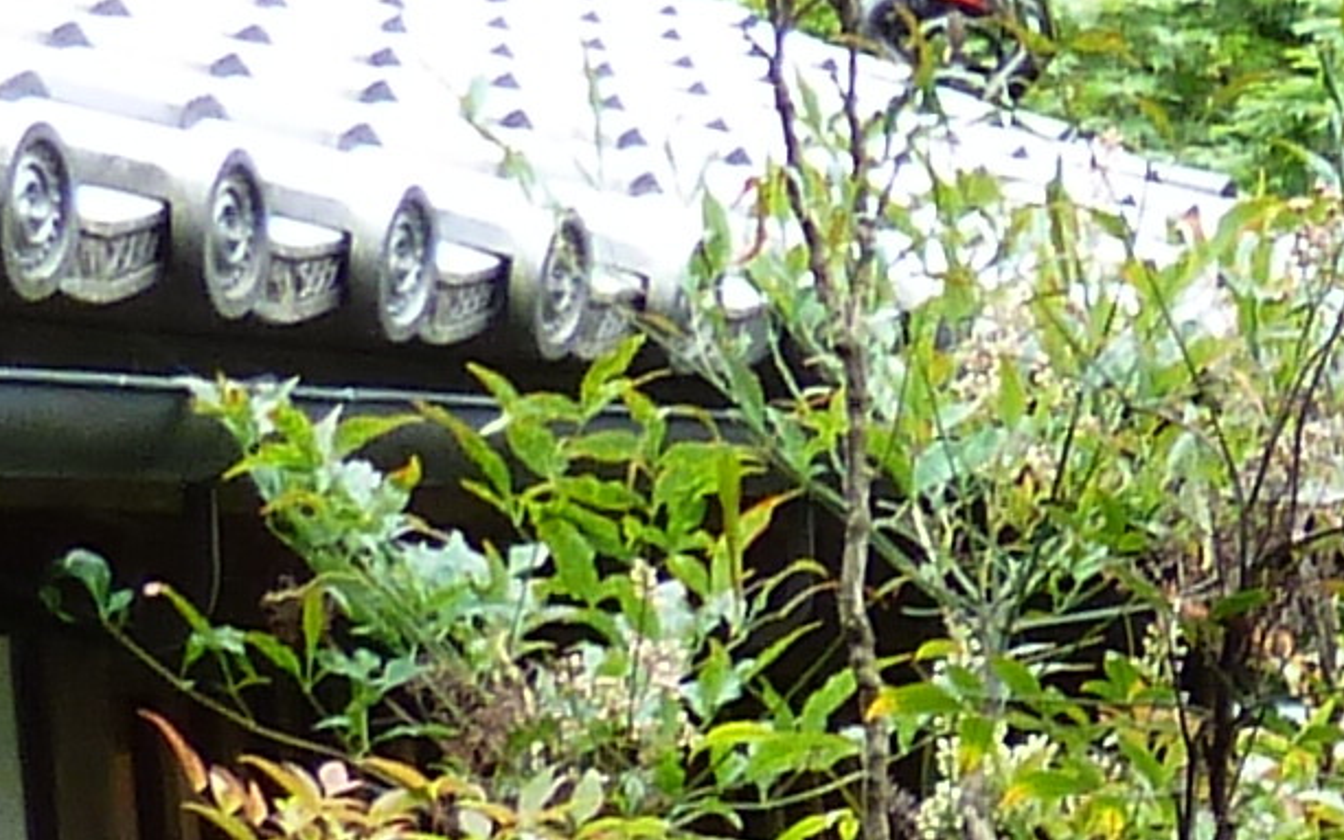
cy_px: 1954
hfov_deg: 10.3
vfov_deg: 7.2
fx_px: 6336
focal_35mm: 173
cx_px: 3383
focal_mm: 4.1
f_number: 3.3
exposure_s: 1/30
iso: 100
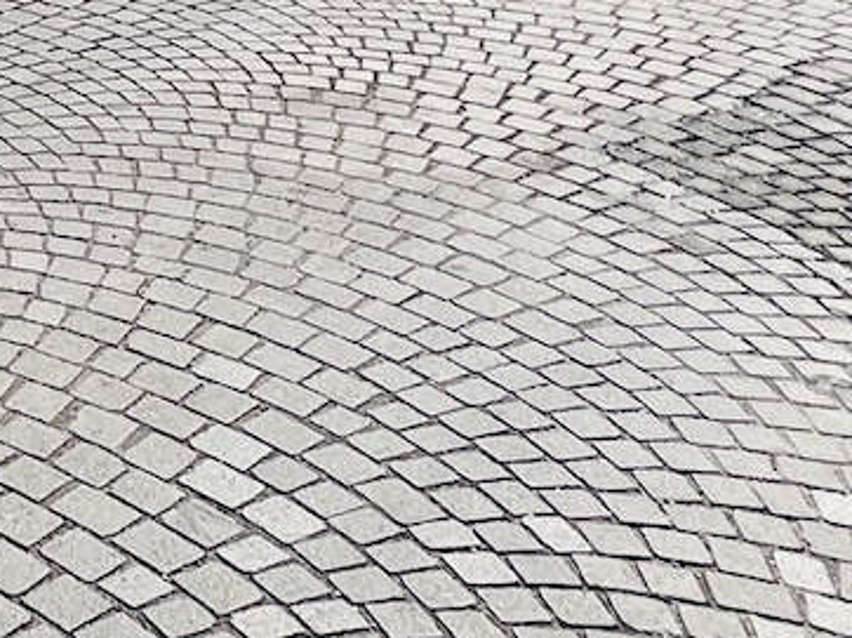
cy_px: -796
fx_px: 1697
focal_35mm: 69
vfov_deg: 15.1
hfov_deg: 22.3
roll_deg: -1.9
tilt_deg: +5.1
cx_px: -485
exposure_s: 1/1754
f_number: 1.8
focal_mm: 1.57
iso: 32
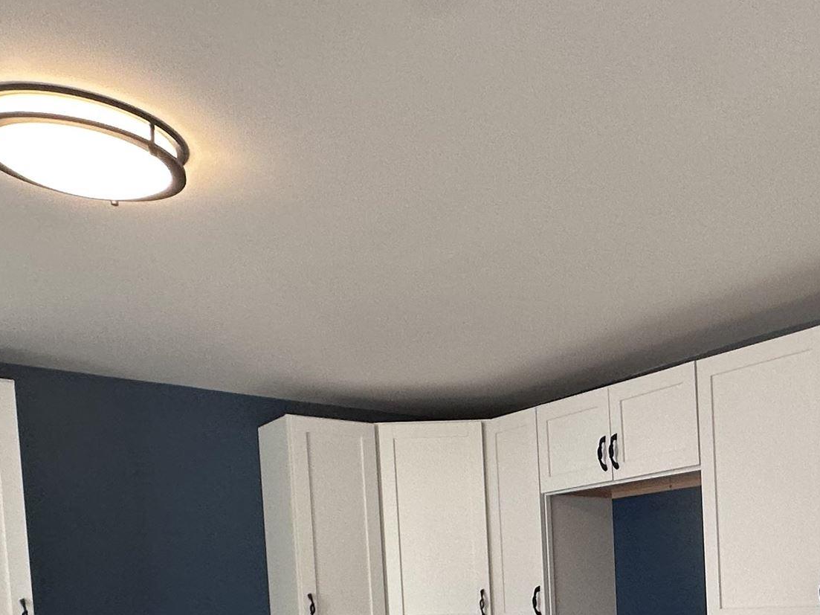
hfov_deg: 44.6
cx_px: 696
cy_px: 664
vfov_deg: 32.7
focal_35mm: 39
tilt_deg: -6.4
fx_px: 924
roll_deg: +0.5
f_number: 2.2
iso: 160
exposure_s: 1/120
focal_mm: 2.22
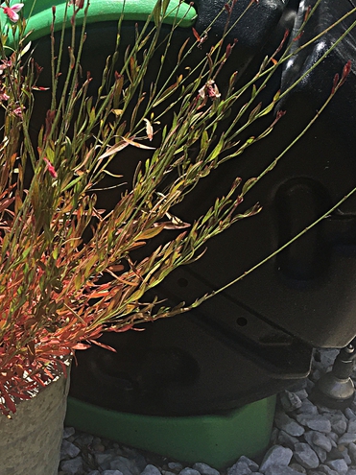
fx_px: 823
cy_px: 255
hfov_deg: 23.4
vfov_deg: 32.2
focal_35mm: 60
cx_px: 2
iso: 25
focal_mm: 4.15
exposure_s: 1/1115
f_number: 2.2
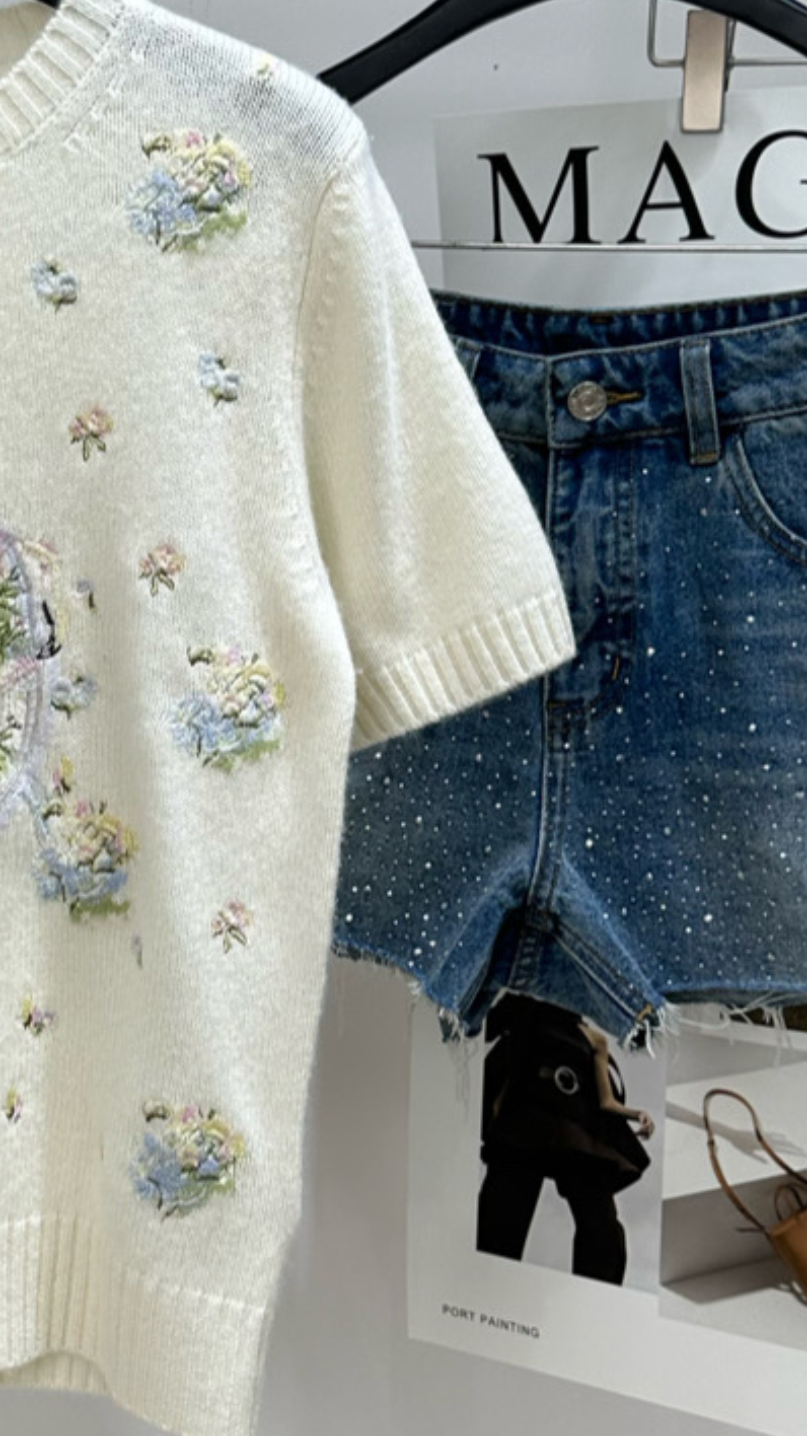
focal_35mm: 63
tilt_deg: -7.9
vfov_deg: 33.3
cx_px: -83
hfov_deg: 18.4
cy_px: 668
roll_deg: -0.6
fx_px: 2398
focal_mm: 6.86
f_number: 1.78
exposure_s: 1/196
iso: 80
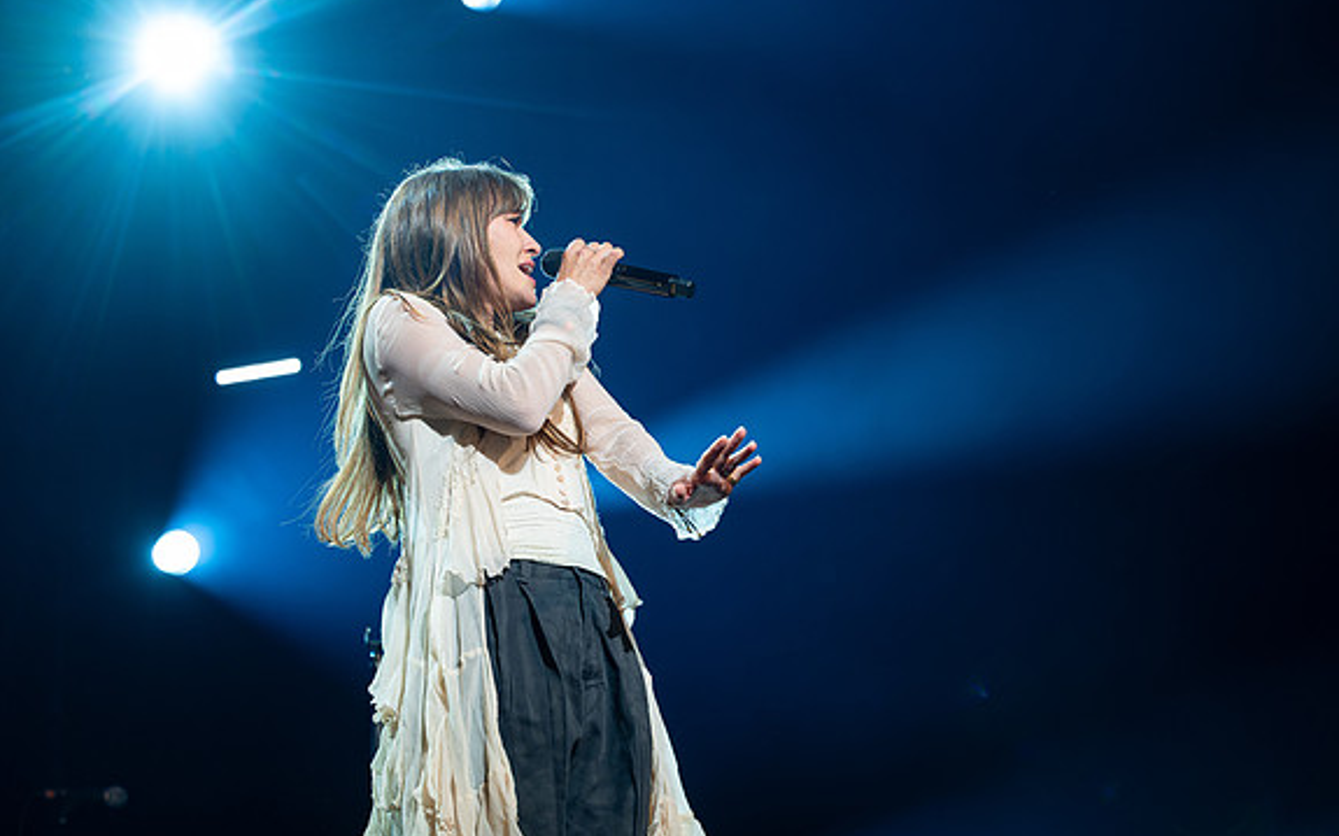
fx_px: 3028
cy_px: 487
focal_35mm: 83
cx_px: 730
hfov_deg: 24.9
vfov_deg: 15.7
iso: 400
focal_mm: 70
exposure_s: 1/250
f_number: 2.8
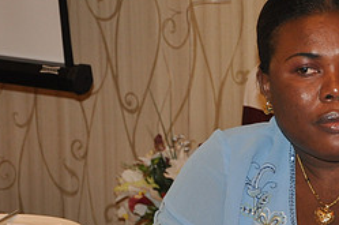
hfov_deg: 11.7
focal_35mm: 175
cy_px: 144
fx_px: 1645
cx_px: 321
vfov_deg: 7.8
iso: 800
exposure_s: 1/60
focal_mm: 50
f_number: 5
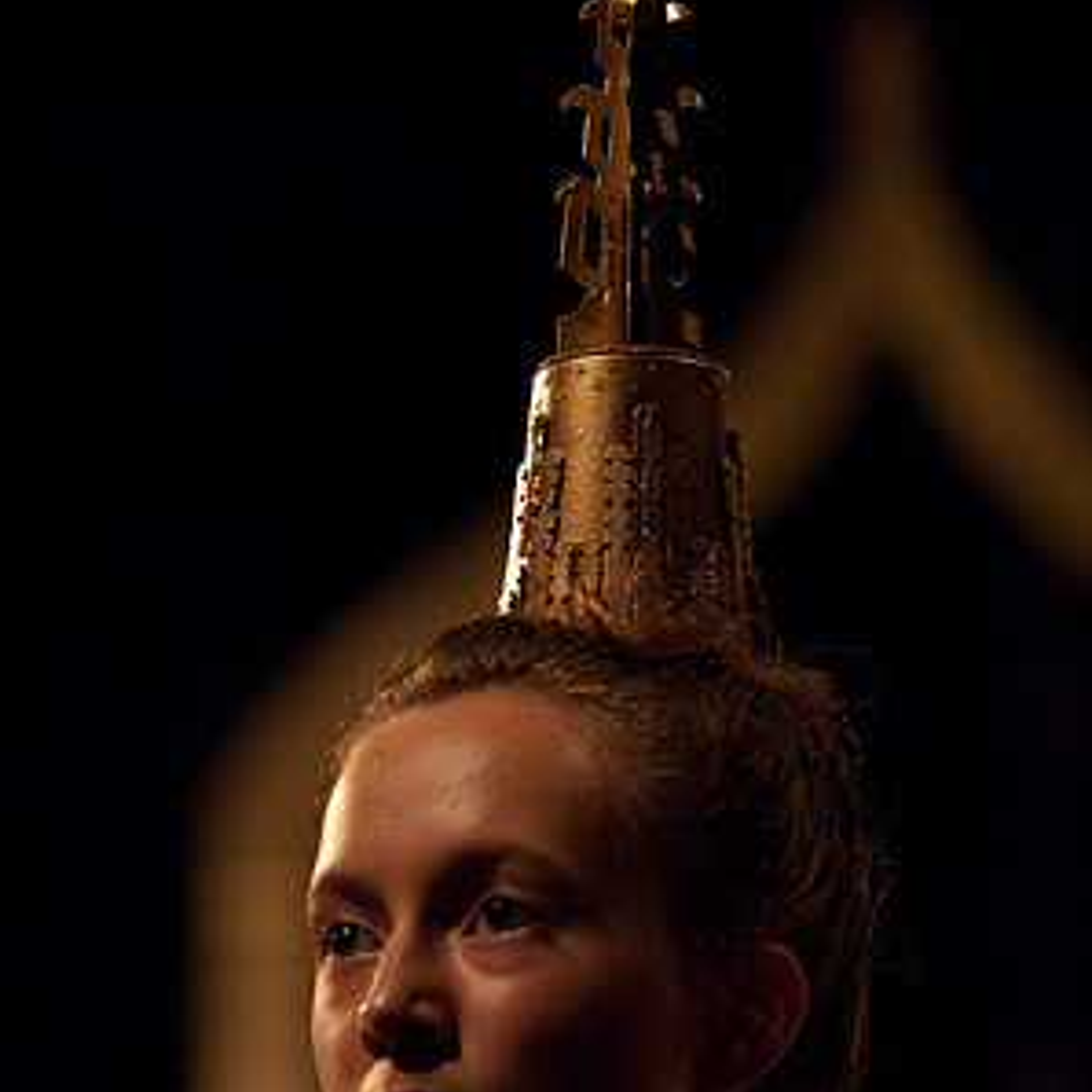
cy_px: 755
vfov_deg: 7.3
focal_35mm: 241
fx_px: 8589
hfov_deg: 7.3
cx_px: 544
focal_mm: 125
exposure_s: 1/80
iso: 1000
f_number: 2.8
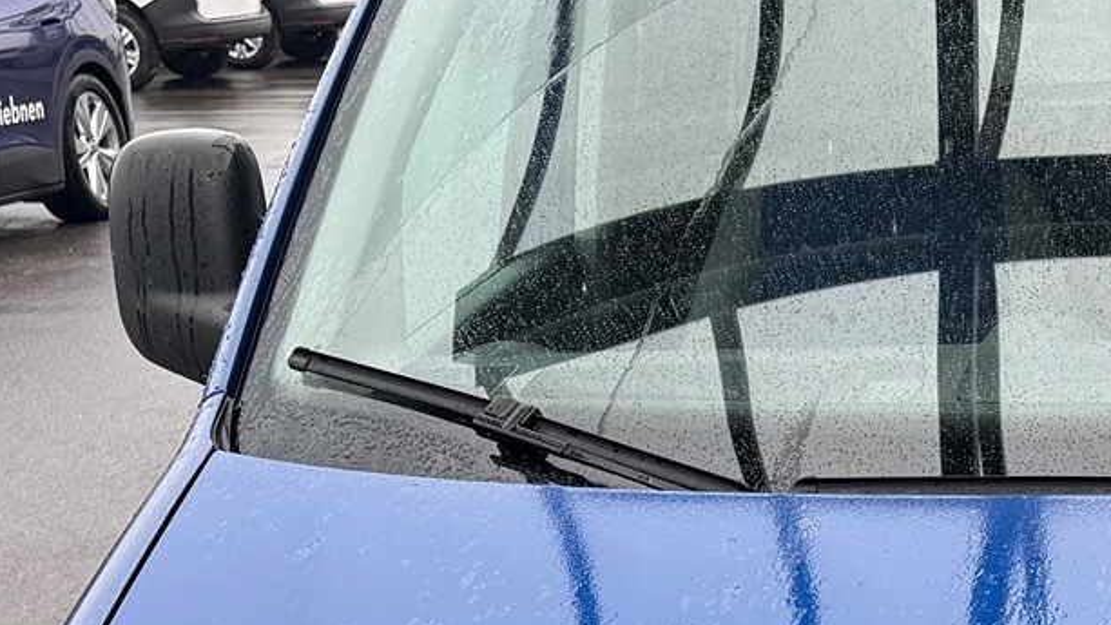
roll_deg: -1.1
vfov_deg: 12.9
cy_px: 1074
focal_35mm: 86
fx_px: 2534
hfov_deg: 23.4
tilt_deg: -24.7
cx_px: 1183
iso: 80
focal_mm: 6.76
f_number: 1.78
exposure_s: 1/332
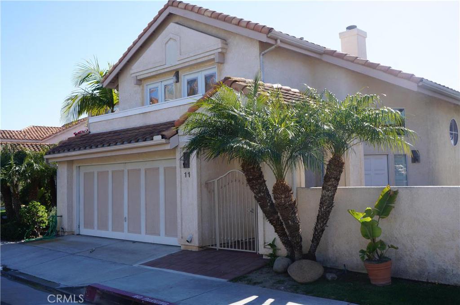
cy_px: 152
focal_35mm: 34
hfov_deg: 55.2
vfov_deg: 38.3
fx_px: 440
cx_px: 230
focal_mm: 23
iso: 200
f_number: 13
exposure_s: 1/125
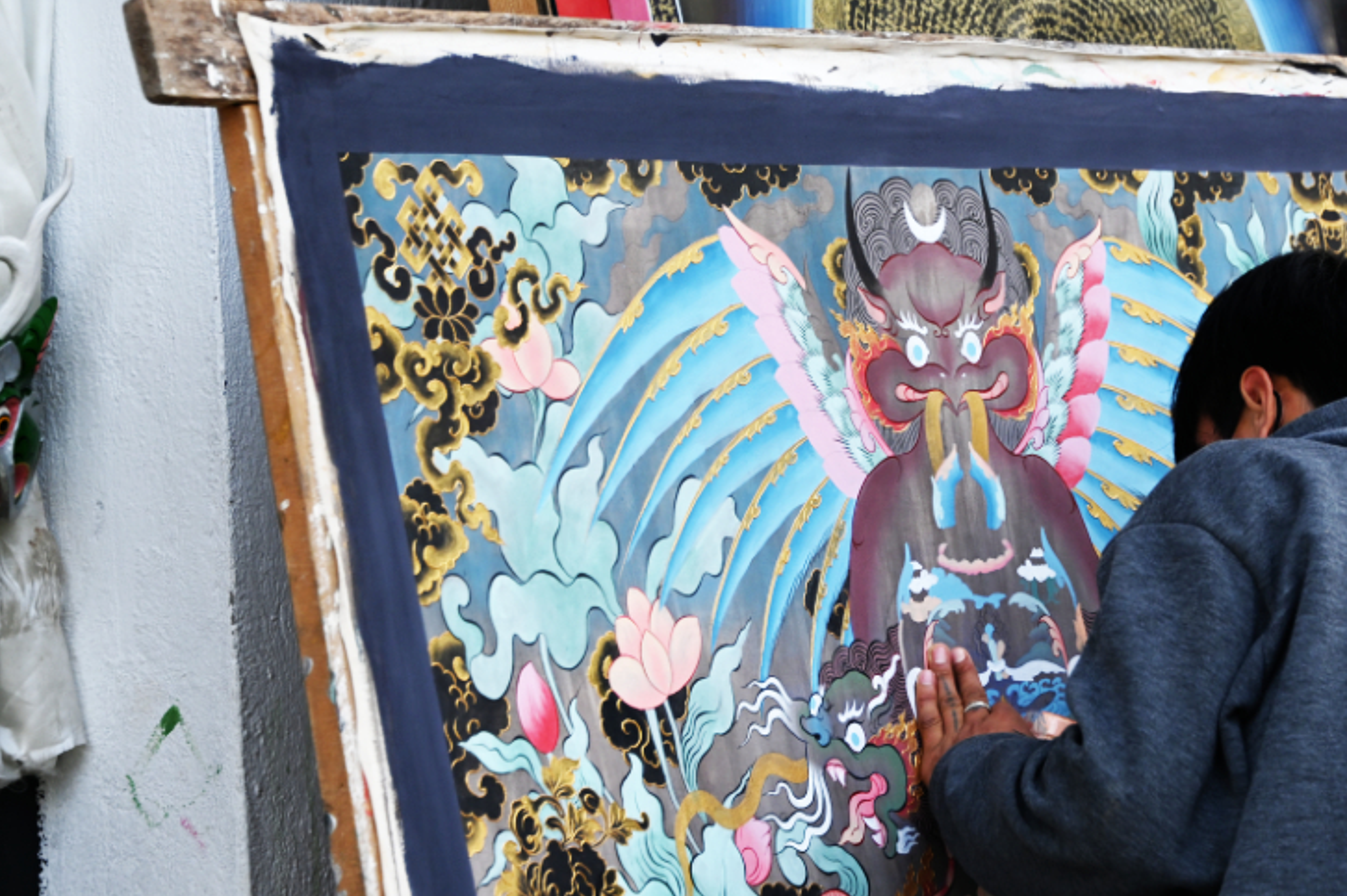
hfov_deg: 11.0
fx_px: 6955
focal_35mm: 186
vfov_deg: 7.4
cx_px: 922
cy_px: 427
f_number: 5.6
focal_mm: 135
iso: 400
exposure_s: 1/500
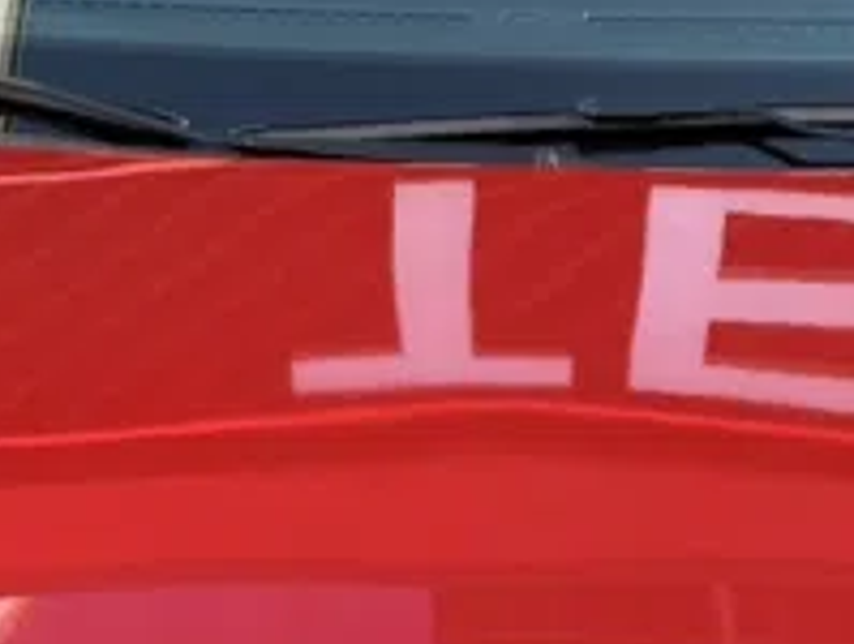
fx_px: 1903
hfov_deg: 25.3
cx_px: 498
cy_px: 386
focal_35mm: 77
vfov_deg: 19.2
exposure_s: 1/448
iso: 80
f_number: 1.78
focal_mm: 6.76
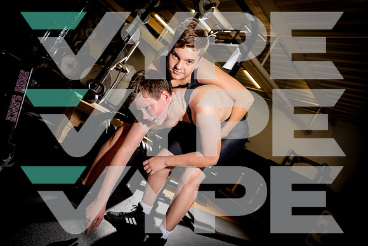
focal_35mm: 26
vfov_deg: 49.6
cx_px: 184
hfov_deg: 69.4
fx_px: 266
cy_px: 123
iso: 500
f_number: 5
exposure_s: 1/250
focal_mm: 26
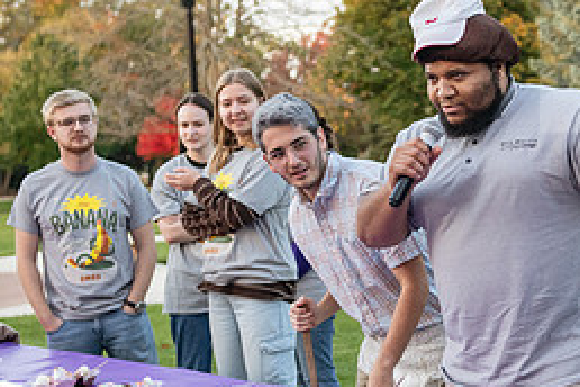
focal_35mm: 101
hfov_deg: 20.0
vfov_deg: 13.5
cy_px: 217
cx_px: 472
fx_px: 1627
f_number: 3.2
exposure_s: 1/400
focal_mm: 45
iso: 800
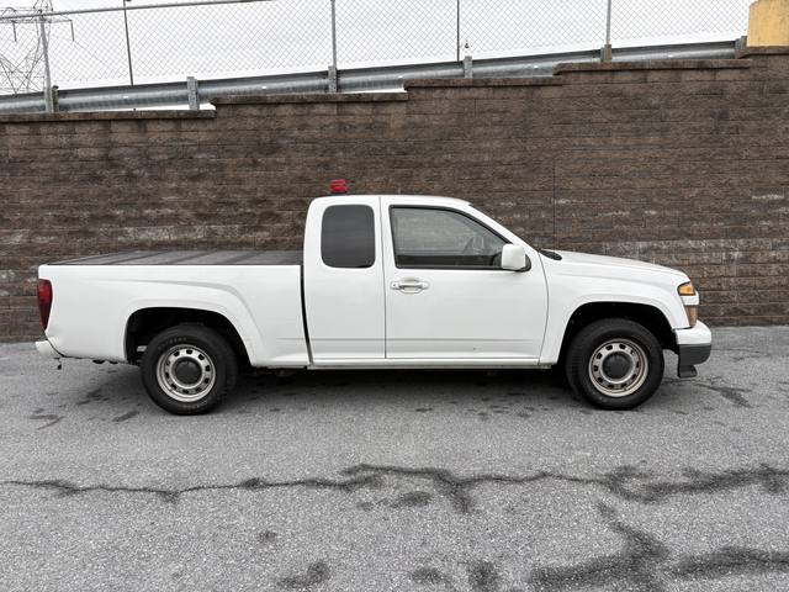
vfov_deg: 53.1
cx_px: 394
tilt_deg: -9.5
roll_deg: +1.4
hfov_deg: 67.3
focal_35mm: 26
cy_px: 296
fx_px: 593
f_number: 1.6
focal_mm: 5.96
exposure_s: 1/472
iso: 50
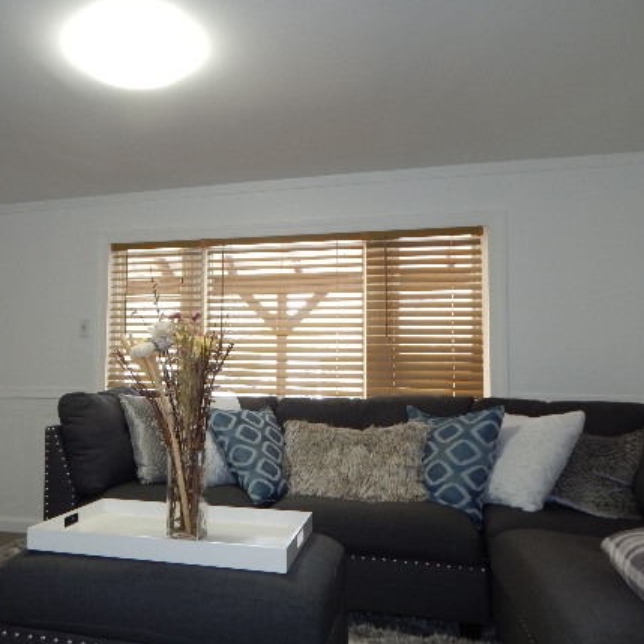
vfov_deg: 55.6
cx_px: 204
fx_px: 610
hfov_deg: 54.3
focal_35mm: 29
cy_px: 333
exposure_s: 1/30
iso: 140
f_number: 3
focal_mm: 4
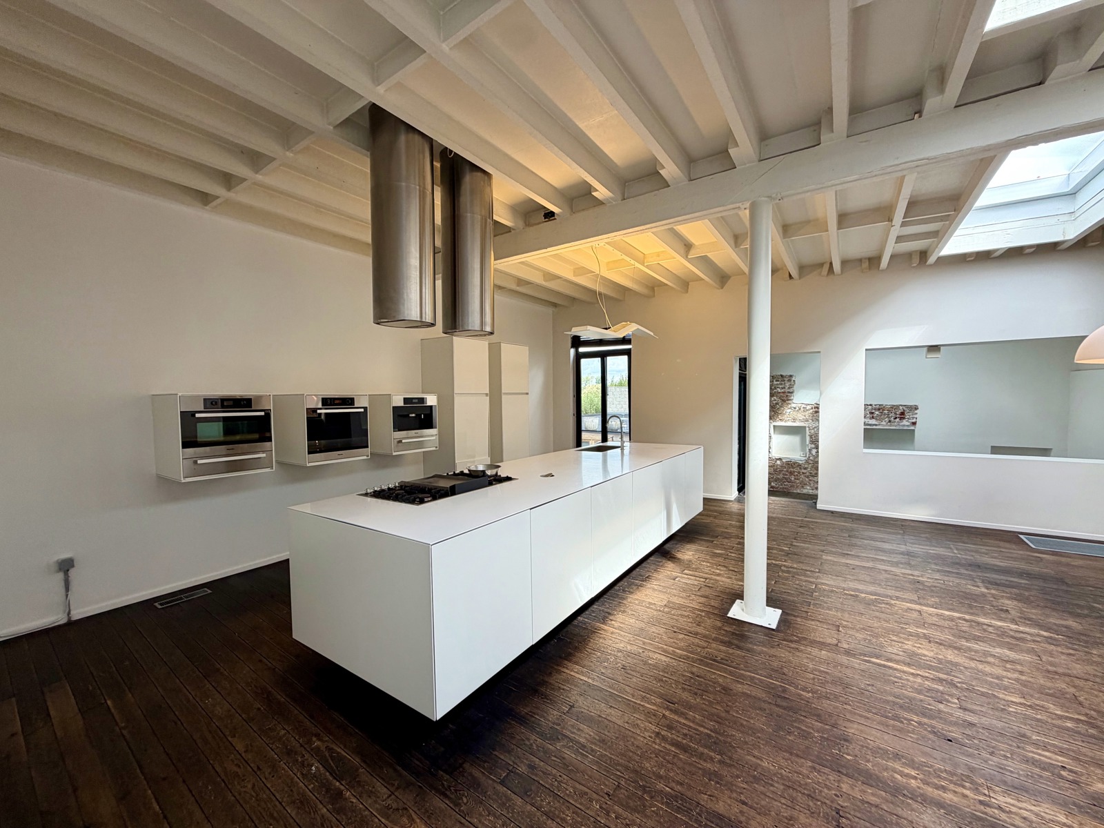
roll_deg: +0.6
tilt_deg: -4.5
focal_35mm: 14
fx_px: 446
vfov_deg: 85.7
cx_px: 552
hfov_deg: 102.1
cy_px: 414
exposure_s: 1/121
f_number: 2.2
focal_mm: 2.22
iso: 80
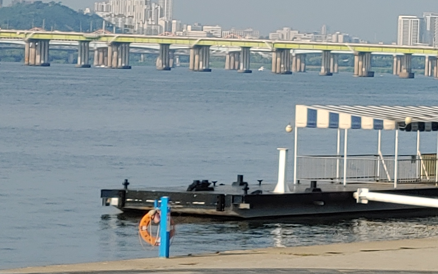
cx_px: 536
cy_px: 76
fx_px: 2590
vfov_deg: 6.0
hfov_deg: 9.5
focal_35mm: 217
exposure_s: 1/524
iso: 50
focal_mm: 5.88
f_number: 2.4
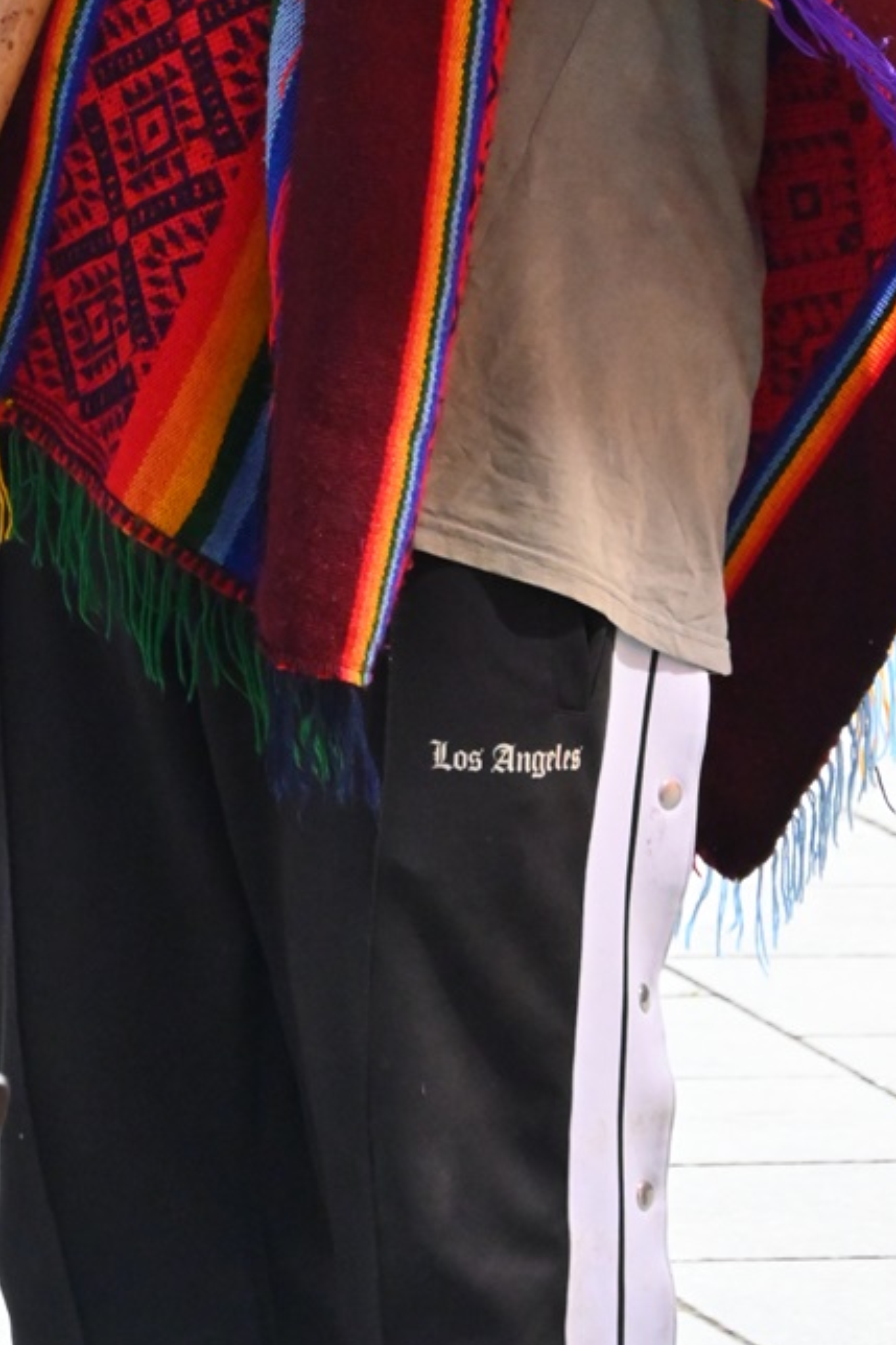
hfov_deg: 3.9
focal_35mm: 354
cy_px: -113
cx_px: 84
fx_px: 13229
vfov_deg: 5.8
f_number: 8
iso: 3200
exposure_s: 1/4000
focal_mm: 99
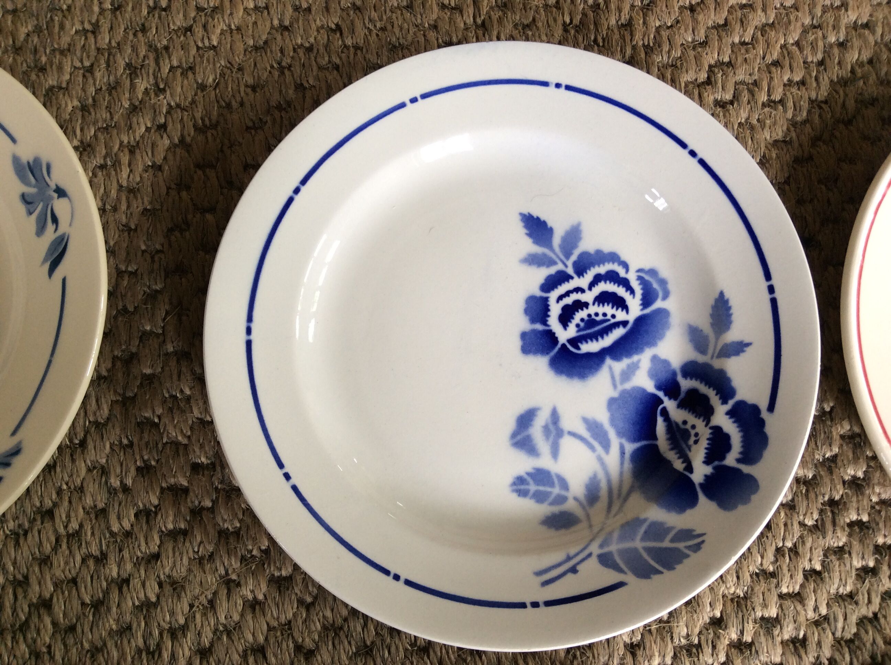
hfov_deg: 56.9
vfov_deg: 44.1
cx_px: 446
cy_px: 332
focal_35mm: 32
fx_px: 822
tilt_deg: -81.4
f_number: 2.4
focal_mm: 3.3
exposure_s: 1/25
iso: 40
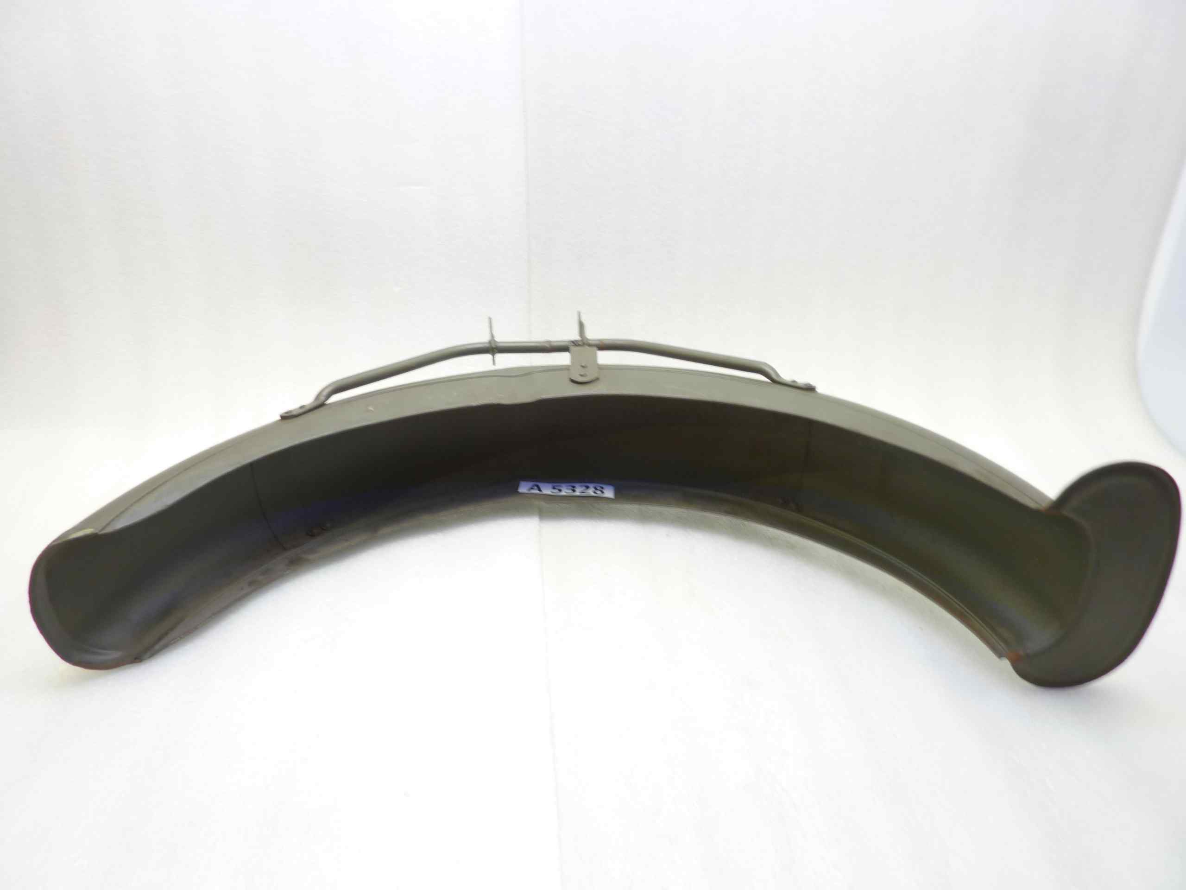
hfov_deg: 69.4
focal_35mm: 25
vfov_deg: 54.9
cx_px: 593
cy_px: 445
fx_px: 857
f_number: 3.3
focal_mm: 4.1
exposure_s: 1/8
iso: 80
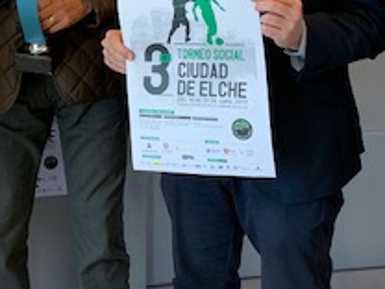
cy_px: -17
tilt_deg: -7.1
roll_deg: +0.6
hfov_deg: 24.0
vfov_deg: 17.9
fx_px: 890
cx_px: 65
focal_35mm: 80
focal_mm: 4.25
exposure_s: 1/100
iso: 80
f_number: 1.8
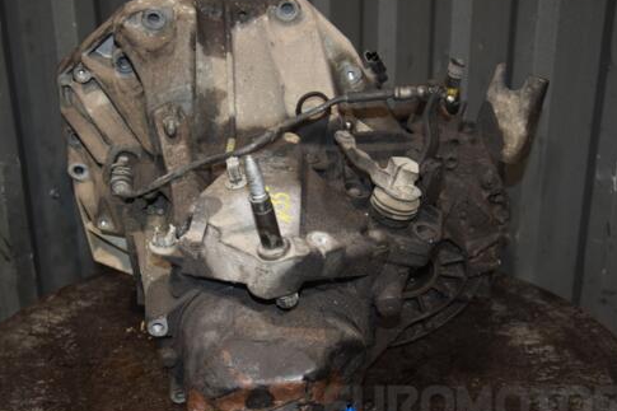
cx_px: 300
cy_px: 235
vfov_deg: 25.9
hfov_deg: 38.2
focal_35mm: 52
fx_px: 891
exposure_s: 1/60
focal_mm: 28
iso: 800
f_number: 5
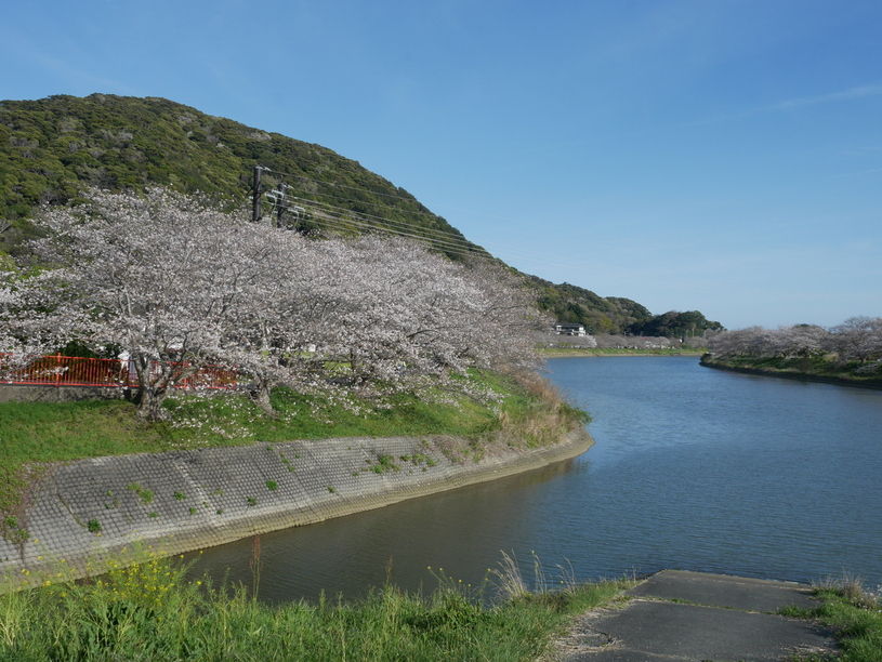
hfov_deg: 53.9
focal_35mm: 34
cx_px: 441
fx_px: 867
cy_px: 331
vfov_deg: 41.8
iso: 200
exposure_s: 1/500
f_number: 8
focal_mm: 17
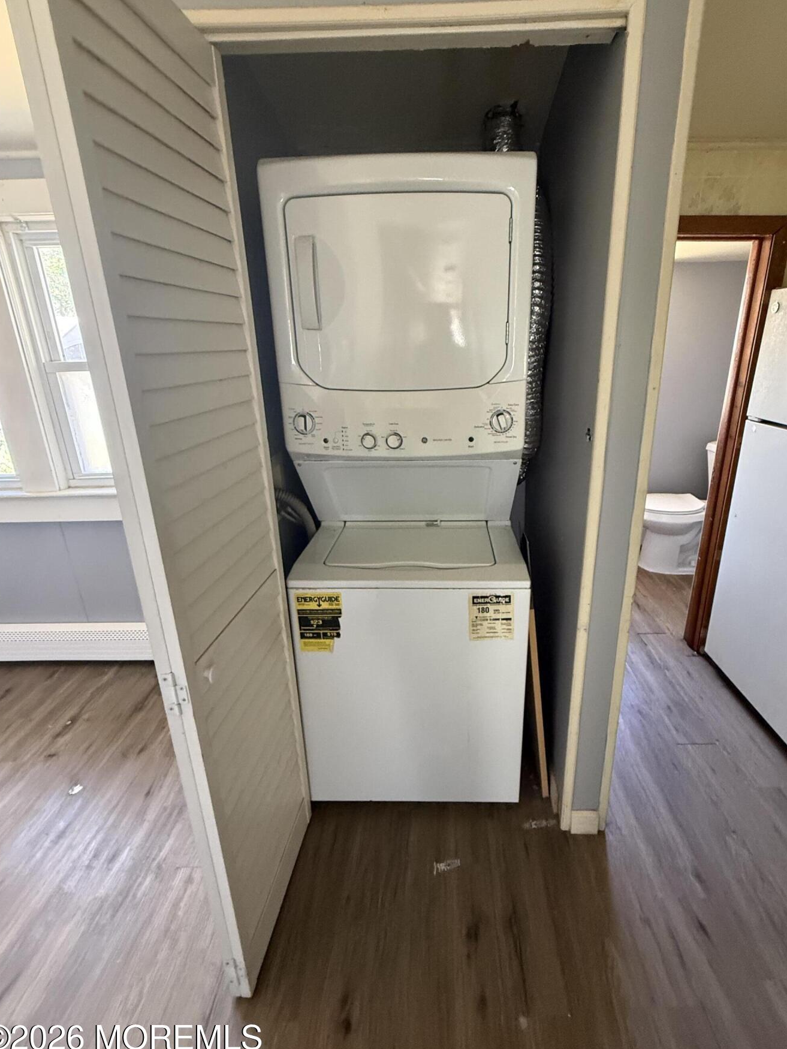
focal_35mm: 16
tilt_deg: -18.2
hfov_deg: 77.9
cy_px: 493
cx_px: 432
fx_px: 485
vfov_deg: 94.4
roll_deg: +0.8
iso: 500
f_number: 2.2
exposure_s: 1/60
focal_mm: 2.22
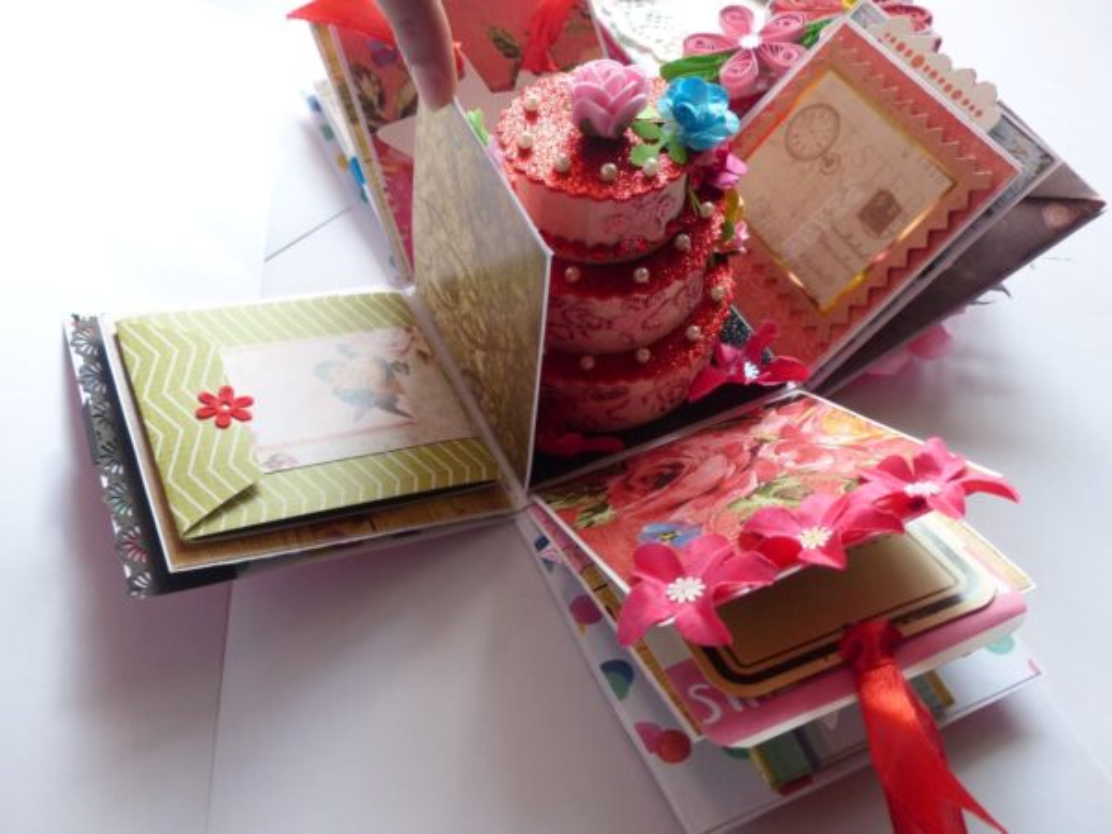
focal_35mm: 34
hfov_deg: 54.0
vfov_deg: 41.8
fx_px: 1092
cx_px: 556
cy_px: 417
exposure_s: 1/60
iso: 160
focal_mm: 6
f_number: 2.8
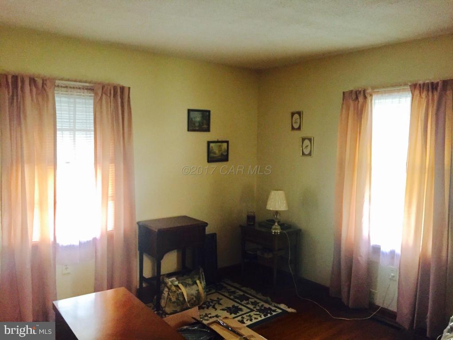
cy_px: 170
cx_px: 226
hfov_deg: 61.7
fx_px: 380
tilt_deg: -5.1
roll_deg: -1.0
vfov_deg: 48.2
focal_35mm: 29
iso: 250
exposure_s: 1/24
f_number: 2.2
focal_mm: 4.15
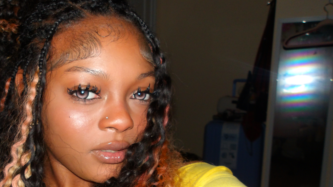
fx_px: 371
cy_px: 161
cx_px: 100
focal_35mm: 42
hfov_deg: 47.2
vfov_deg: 27.5
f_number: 3
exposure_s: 1/15
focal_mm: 4.9
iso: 200
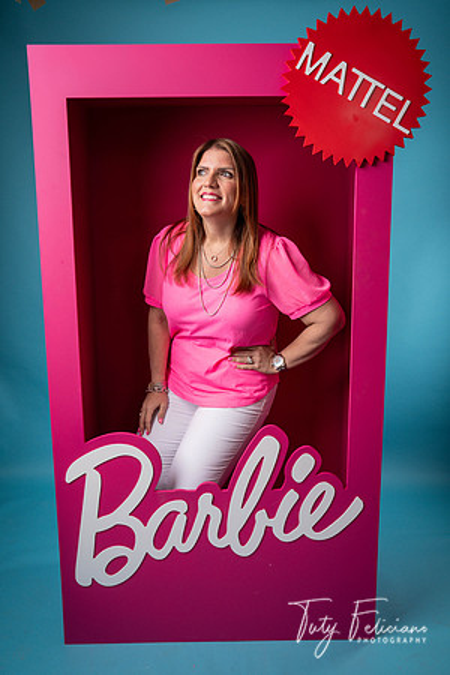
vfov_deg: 60.3
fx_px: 581
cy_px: 338
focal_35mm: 31
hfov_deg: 42.3
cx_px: 225
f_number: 5.6
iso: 250
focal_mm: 31
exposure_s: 1/160
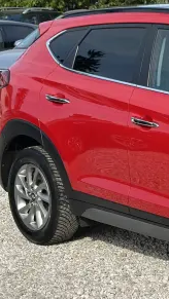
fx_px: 915
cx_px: 296
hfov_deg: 10.0
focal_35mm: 115
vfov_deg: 18.6
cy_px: 129
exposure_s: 1/2732
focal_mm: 6.86
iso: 100
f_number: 1.78
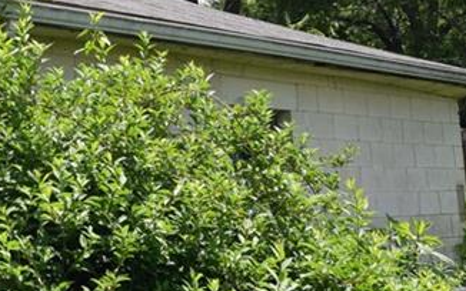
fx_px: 1037
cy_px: 42
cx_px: -130
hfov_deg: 22.7
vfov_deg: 15.9
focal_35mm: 82
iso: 200
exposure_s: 1/250
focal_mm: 17
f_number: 8
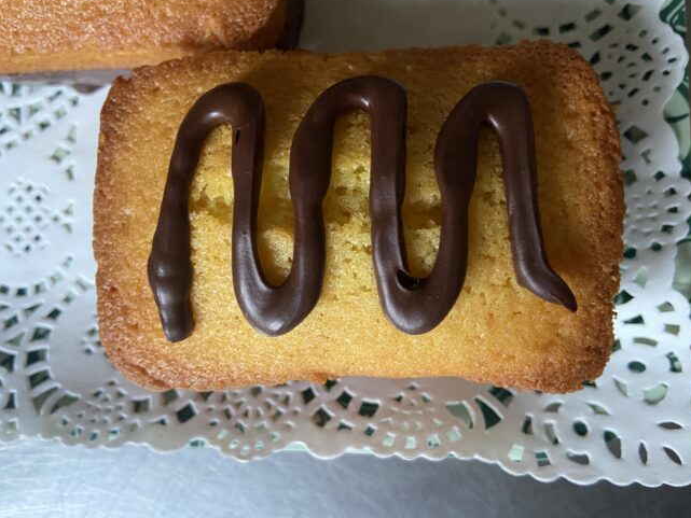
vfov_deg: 53.1
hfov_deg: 67.3
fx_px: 519
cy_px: 253
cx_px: 358
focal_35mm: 26
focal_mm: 4.25
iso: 500
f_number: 1.8
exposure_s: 1/60
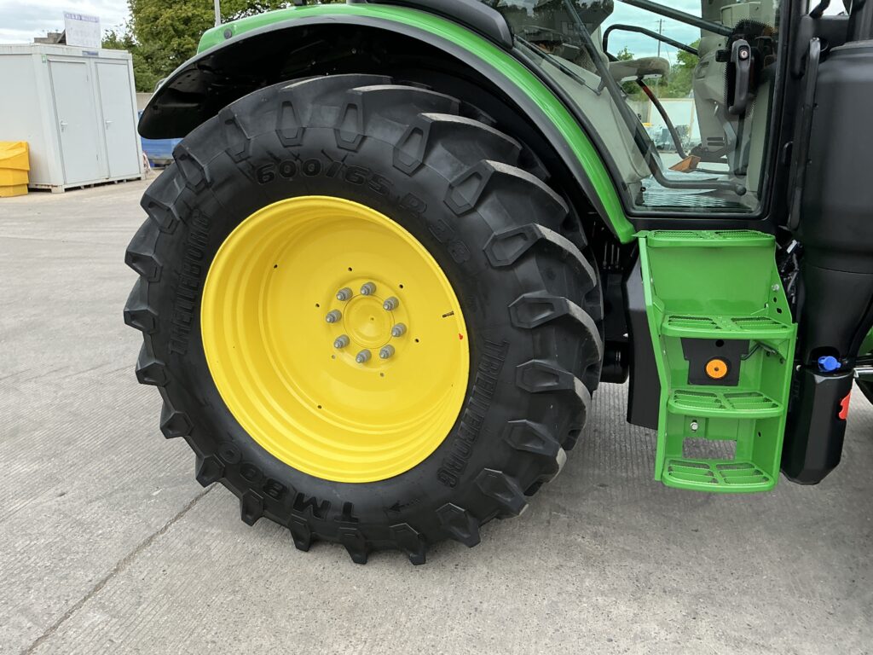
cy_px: 328
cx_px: 436
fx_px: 706
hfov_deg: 63.4
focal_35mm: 28
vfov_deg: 49.7
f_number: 1.8
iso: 25
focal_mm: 3
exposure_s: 1/268
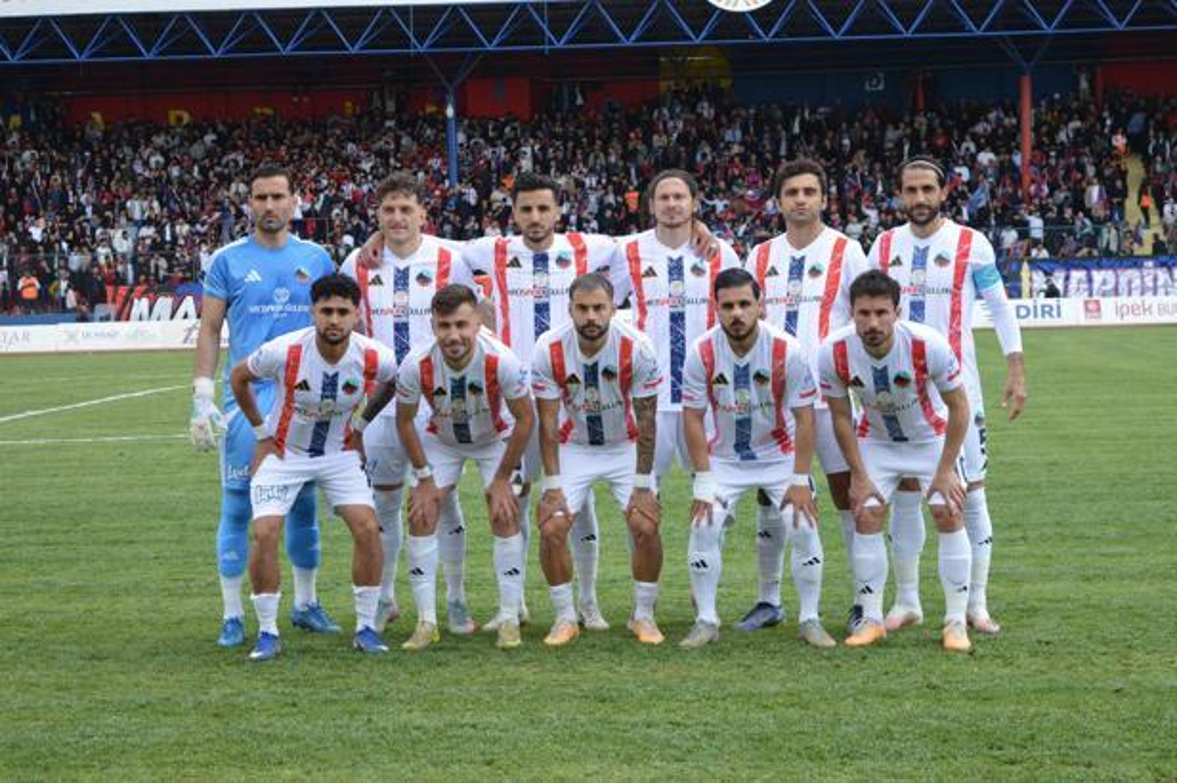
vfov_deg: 16.5
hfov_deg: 24.6
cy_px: 392
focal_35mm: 82
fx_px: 2696
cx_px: 588
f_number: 6.3
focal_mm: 55
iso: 100
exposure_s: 1/160
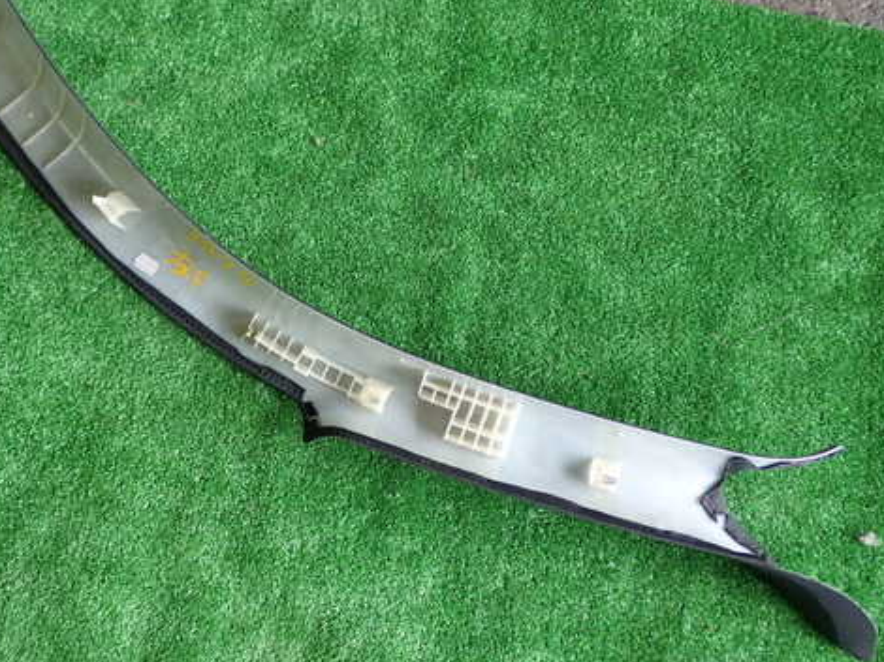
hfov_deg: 41.1
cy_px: 288
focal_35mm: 46
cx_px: 359
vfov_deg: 31.5
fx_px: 1174
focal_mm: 6.37
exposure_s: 1/40
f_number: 2.5
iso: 200
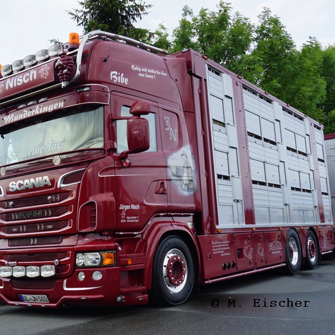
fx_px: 471
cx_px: 163
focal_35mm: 43
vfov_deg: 39.2
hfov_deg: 39.2
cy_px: 166
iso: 100
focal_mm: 22
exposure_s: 1/80
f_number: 7.1
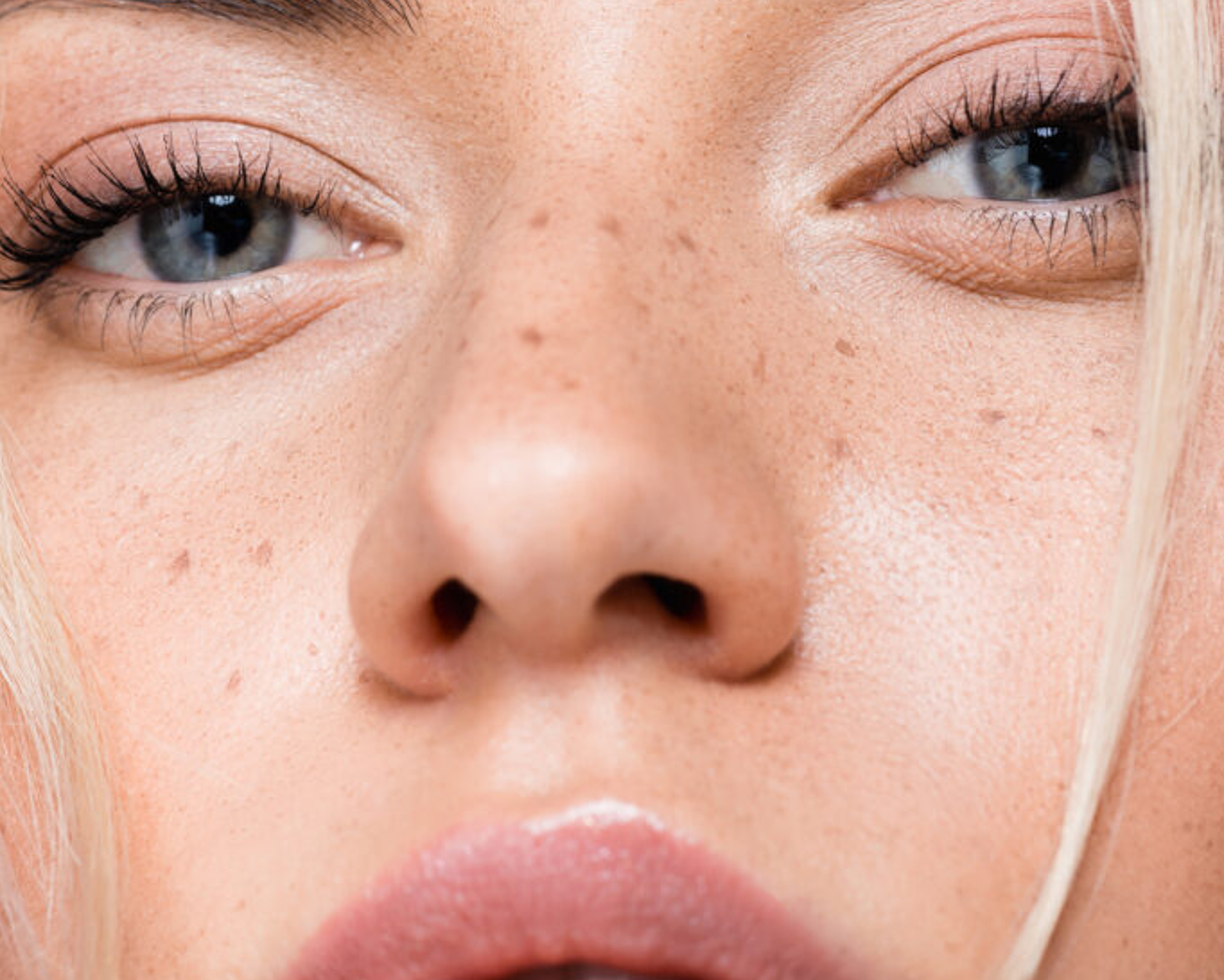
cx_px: 574
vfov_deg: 10.4
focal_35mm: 148
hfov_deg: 13.0
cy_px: 477
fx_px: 5363
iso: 100
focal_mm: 105
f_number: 13
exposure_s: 1/200
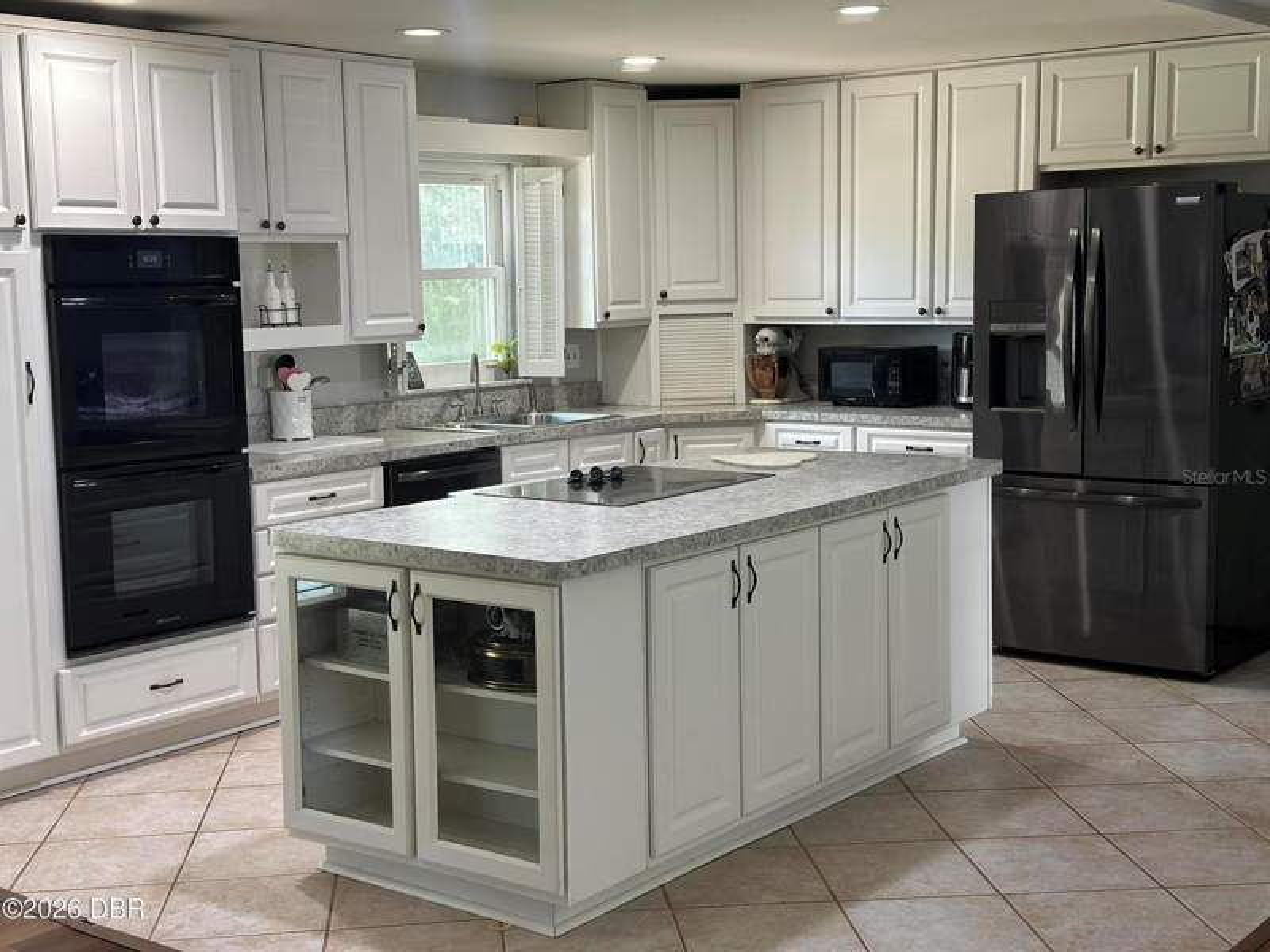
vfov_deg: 30.3
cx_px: 635
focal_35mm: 48
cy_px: 476
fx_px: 1761
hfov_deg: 39.7
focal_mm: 6.86
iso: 160
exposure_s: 1/60
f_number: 1.78
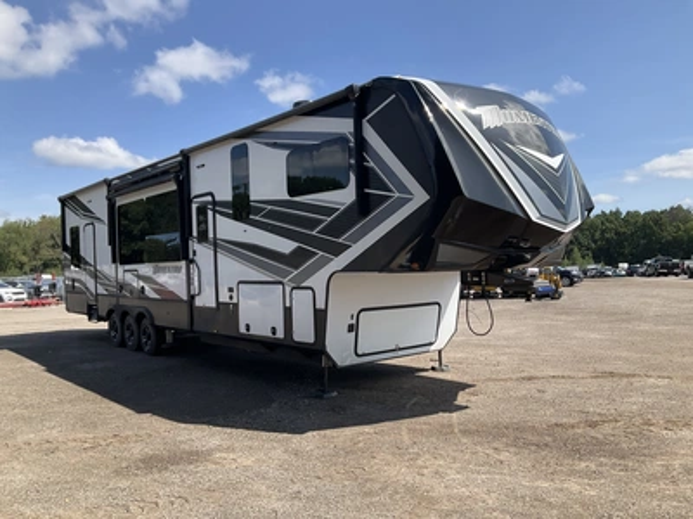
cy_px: 260
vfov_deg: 48.2
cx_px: 346
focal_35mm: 29
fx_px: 581
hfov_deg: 61.7
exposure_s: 1/1377
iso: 25
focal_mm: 3
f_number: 1.8
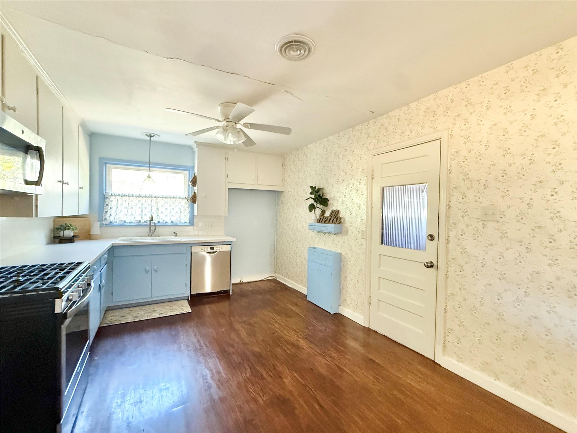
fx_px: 233
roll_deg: +1.4
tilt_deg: -1.5
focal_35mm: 14
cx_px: 288
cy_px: 216
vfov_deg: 85.7
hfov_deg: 102.1
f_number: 2.2
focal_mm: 2.22
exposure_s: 1/60
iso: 640
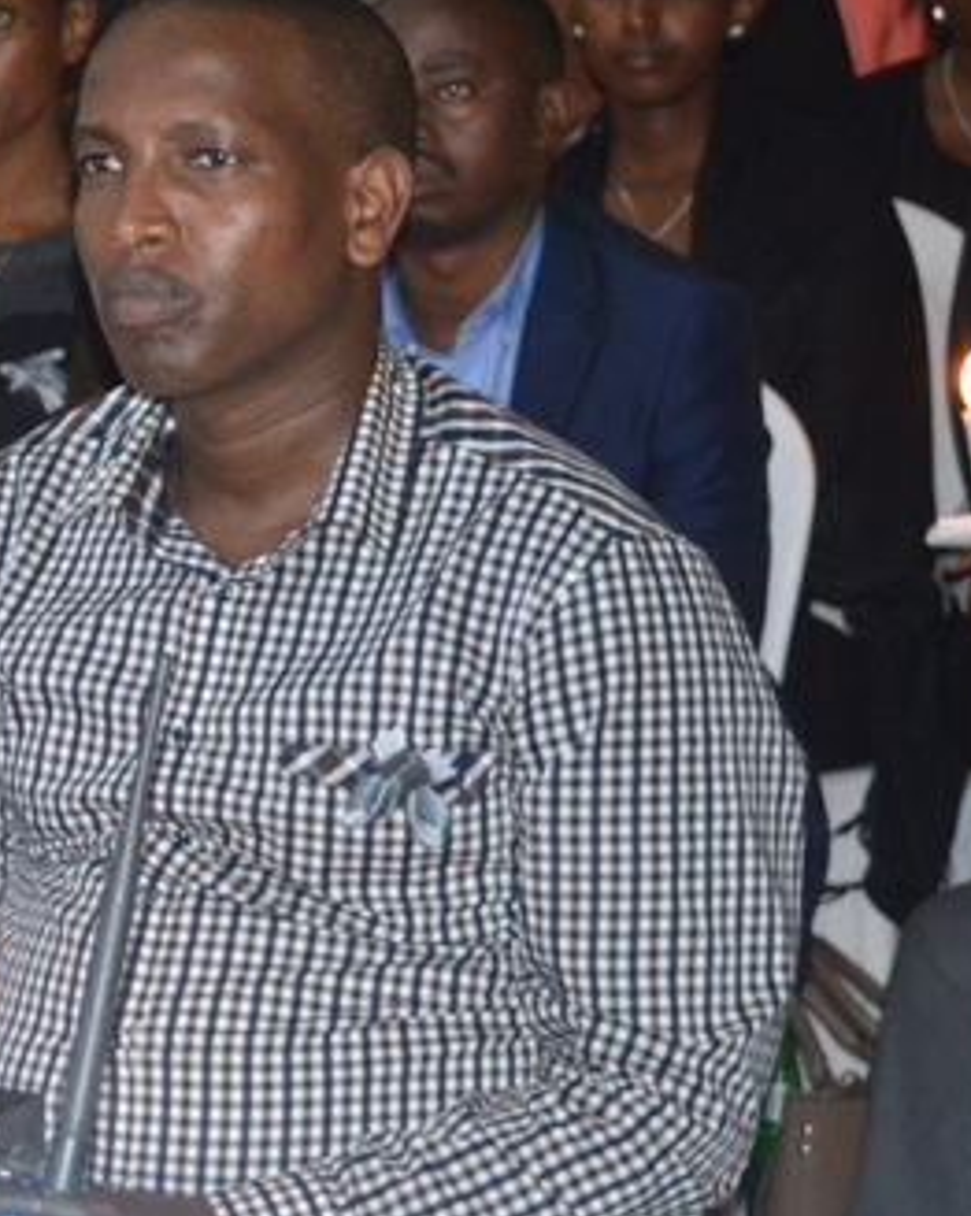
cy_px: 154
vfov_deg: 11.8
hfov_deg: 9.2
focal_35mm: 163
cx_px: -448
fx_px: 5861
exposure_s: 1/60
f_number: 4.8
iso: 800
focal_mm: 38
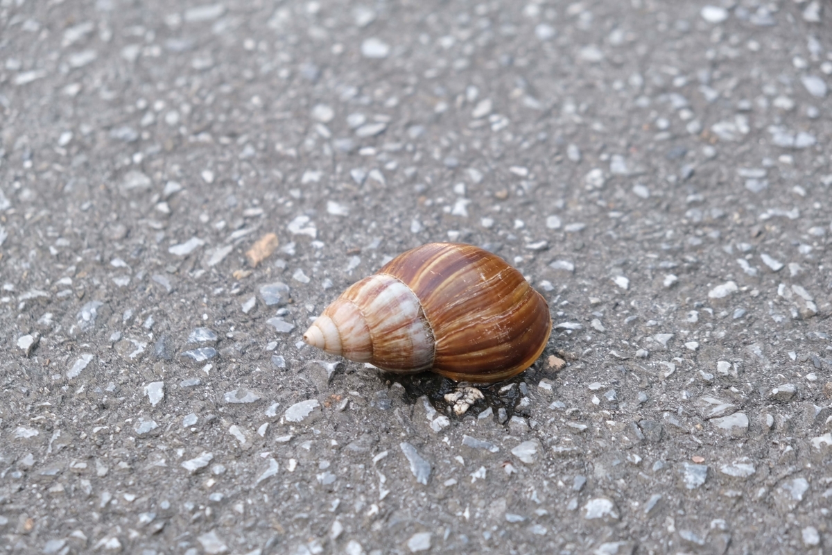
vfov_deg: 16.5
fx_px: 1918
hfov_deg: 24.5
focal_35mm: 83
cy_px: 278
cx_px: 416
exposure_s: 1/30
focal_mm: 55
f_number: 4
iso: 320
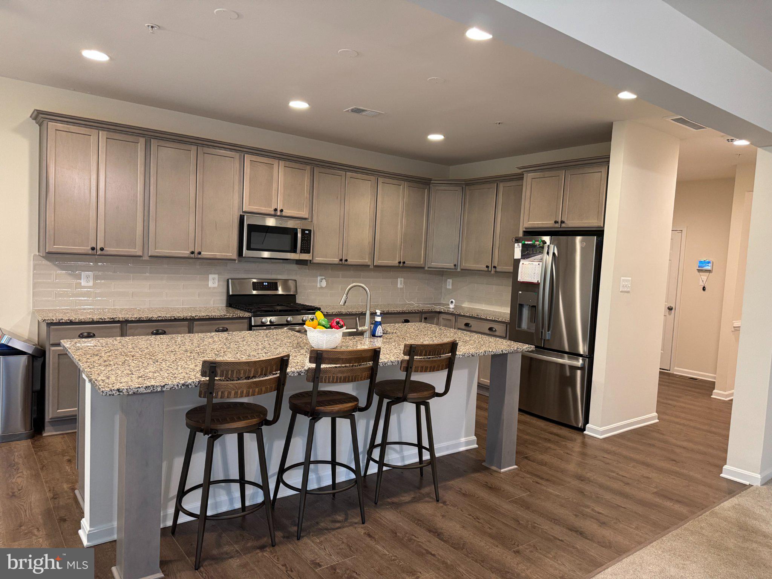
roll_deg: -2.7
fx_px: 535
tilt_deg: -4.9
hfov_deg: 71.6
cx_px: 386
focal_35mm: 24
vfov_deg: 56.8
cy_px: 290
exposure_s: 1/60
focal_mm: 6.76
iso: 320
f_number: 1.78
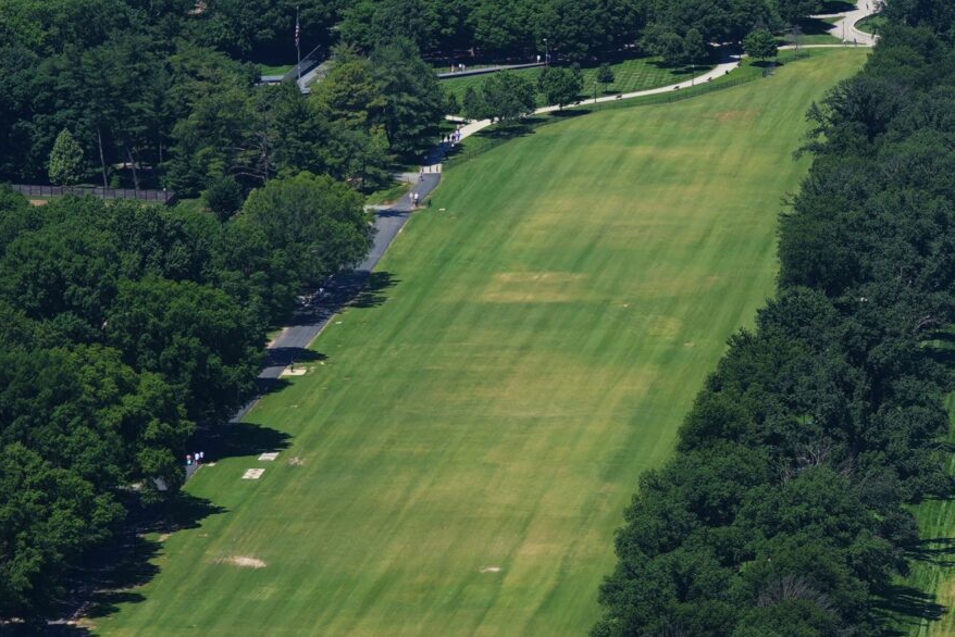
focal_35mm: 204
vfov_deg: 6.7
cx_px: 1232
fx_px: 5413
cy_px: 474
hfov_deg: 9.9
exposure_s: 1/2500
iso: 250
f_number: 2.8
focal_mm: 70
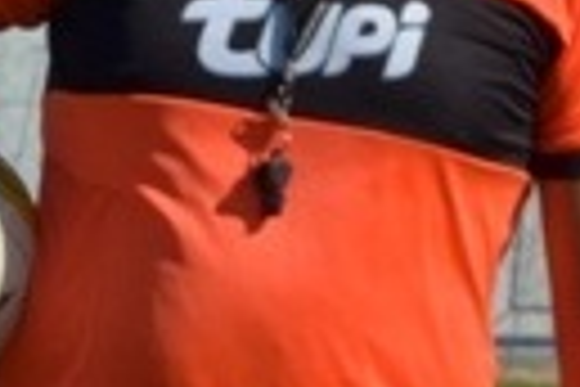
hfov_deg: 1.7
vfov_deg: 1.1
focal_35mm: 1220
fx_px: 19654
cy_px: 38
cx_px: 665
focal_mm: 190
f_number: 18
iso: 200
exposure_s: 1/320
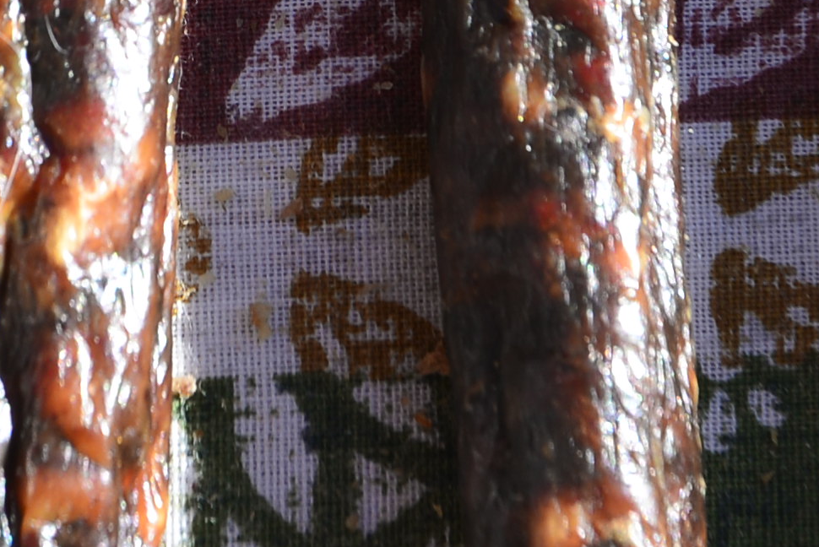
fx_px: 4939
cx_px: 236
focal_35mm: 217
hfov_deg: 9.5
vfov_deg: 6.2
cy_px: -328
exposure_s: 1/200
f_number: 7.1
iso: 160
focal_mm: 35
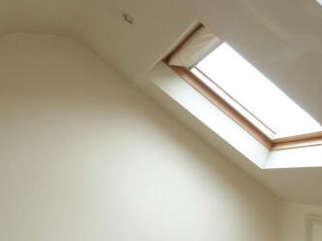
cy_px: 206
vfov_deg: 31.7
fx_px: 409
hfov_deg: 42.7
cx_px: 127
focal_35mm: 44
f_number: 2.8
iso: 100
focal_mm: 4.5
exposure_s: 1/60
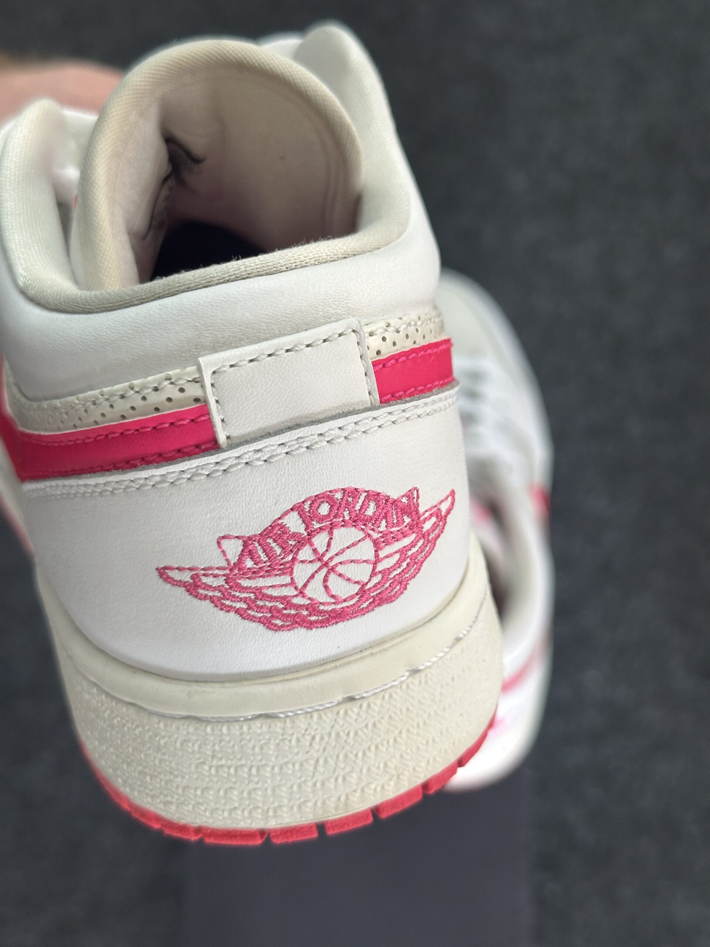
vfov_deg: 39.7
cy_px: 474
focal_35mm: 48
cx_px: 355
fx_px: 1313
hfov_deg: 30.3
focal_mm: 6.86
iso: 80
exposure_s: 1/50
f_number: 1.78
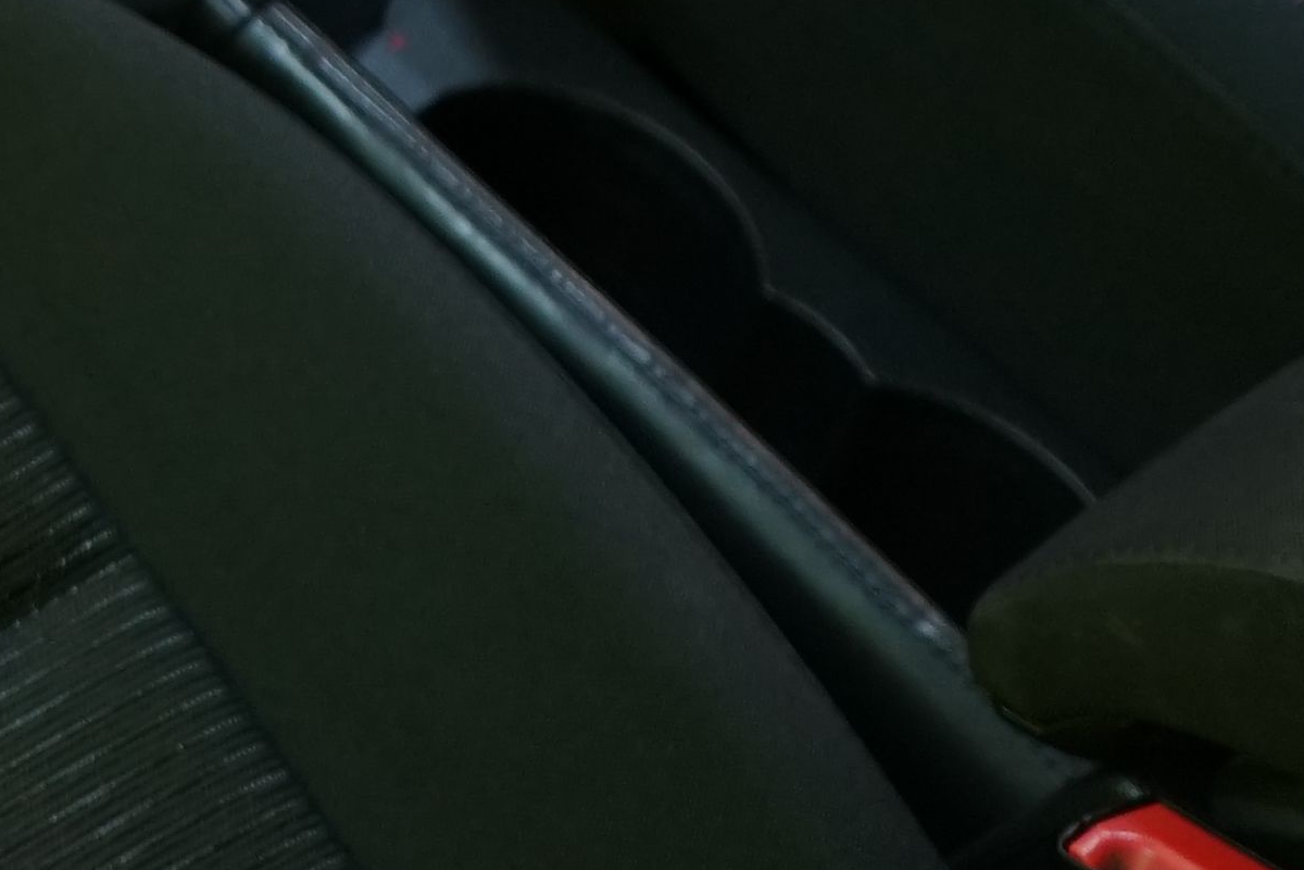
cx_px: -917
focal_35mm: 140
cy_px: -895
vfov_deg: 9.2
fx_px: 5071
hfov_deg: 13.4
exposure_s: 1/30
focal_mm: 28
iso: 800
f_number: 3.5
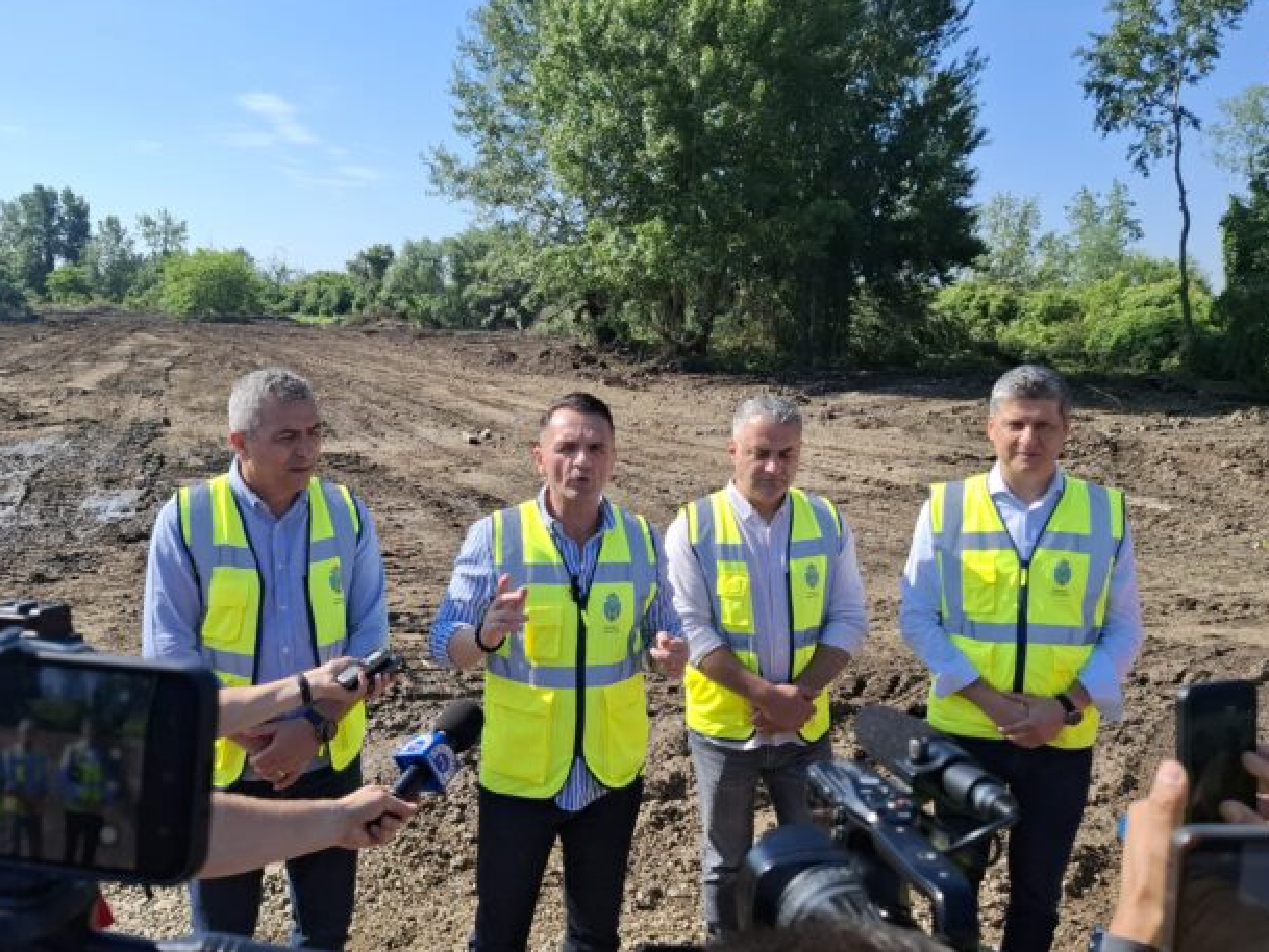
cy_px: 523
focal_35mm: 29
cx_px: 546
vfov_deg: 48.2
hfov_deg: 61.4
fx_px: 1063
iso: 50
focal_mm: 5.54
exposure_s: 1/1976
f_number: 1.8
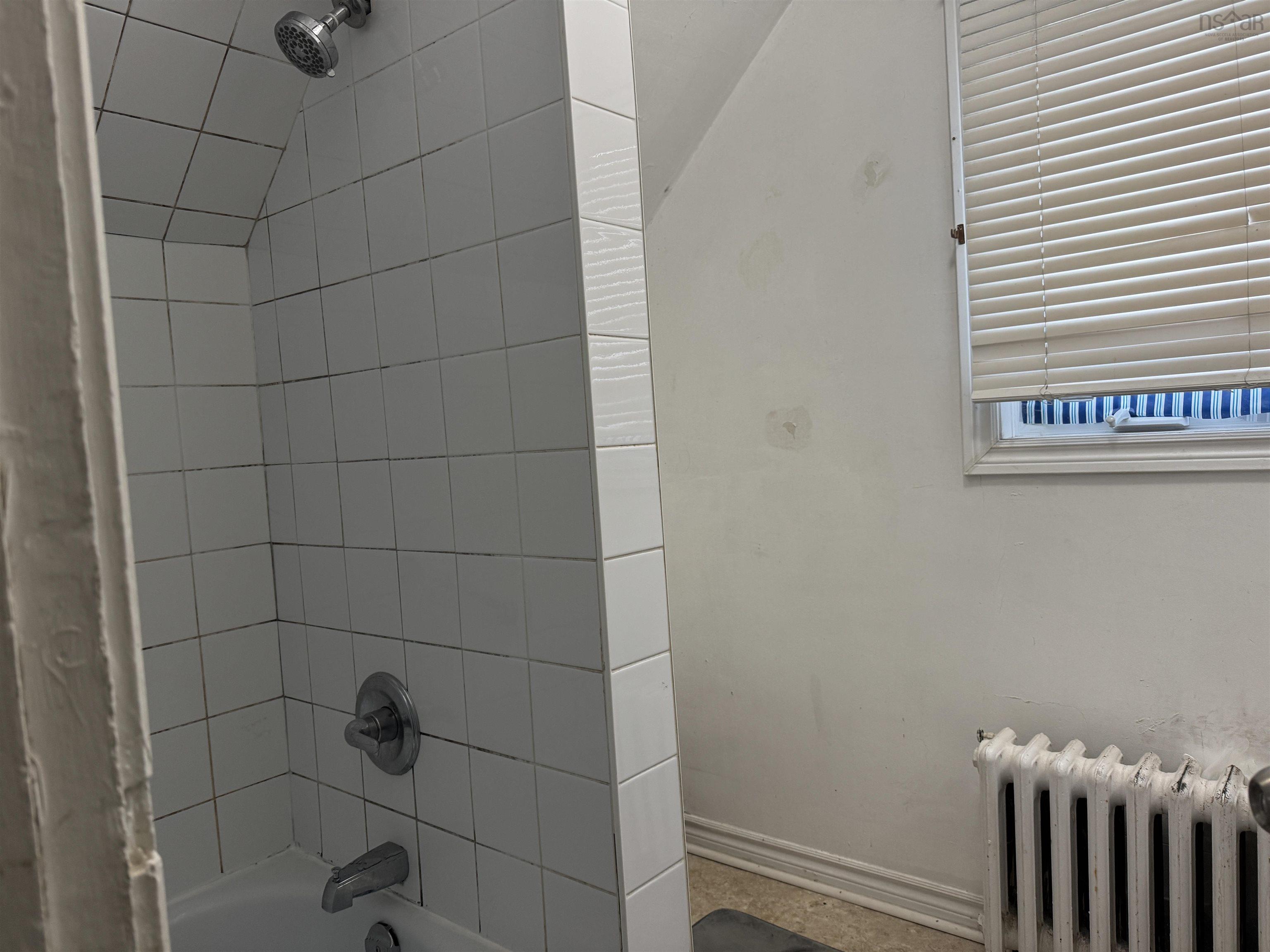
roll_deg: +3.2
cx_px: 635
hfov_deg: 71.6
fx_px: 881
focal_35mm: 24
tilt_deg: -3.0
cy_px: 476
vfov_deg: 56.8
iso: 160
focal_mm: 6.76
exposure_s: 1/60
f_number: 1.78
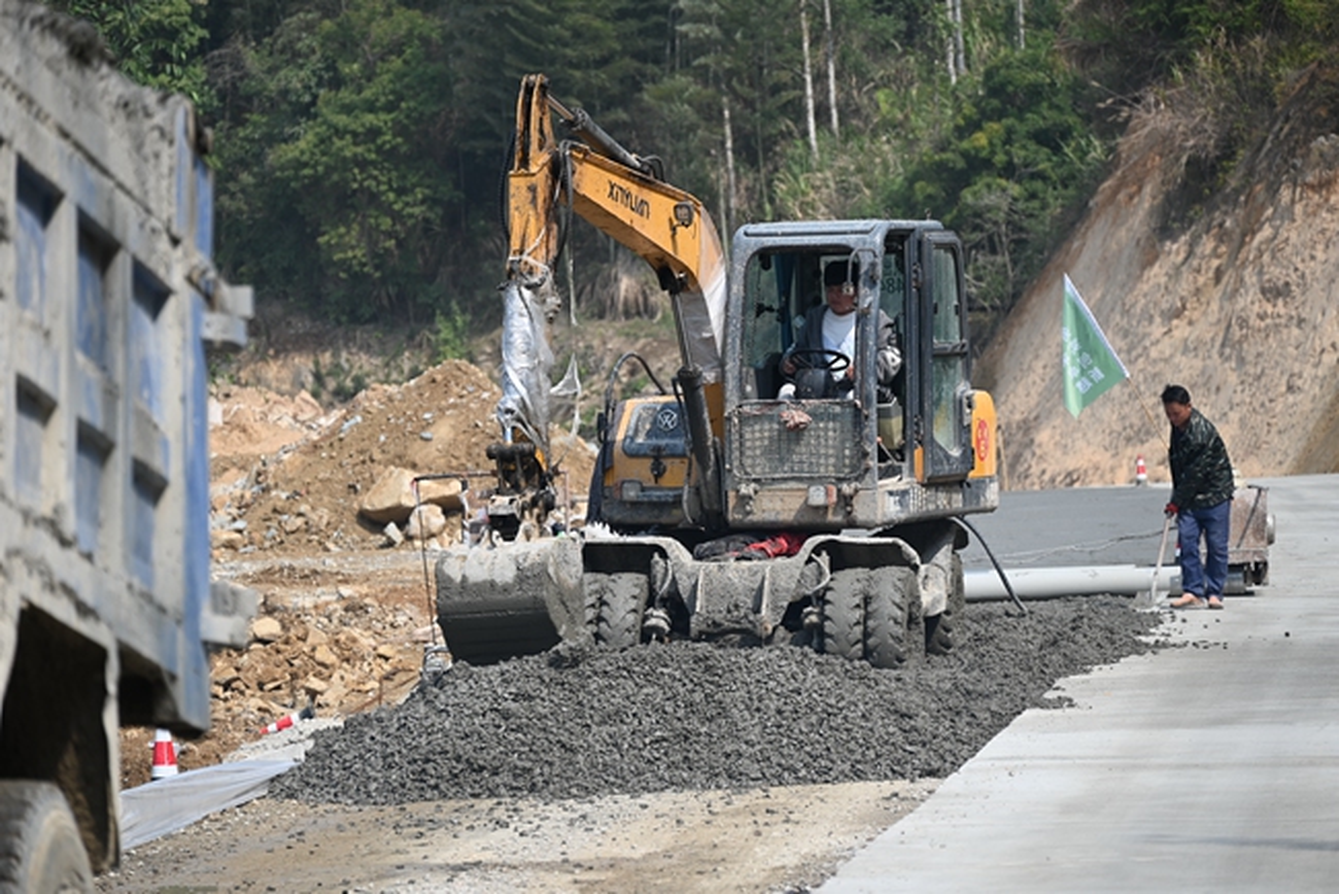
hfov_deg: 10.3
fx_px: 7442
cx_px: 670
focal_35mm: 200
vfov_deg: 6.9
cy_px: 447
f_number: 6.3
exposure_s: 1/500
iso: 160
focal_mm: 200
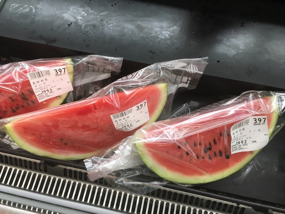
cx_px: 142
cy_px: 107
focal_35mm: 29
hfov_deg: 61.7
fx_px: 239
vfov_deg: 48.2
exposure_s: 1/30
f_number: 2.2
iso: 25
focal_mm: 4.15
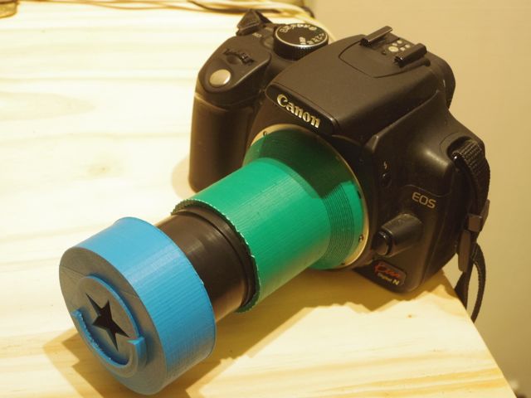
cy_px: 199
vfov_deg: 26.6
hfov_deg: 34.9
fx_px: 844
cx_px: 266
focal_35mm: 55
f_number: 3.5
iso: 800
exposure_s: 1/60
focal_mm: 9.9
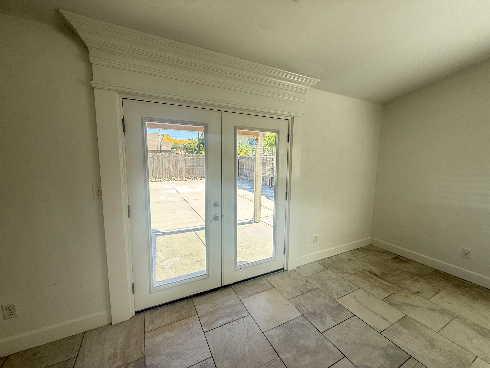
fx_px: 198
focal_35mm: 14
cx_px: 245
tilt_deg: -6.4
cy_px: 184
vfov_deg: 85.7
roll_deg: -0.1
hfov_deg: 102.1
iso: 64
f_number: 2.2
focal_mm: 2.22
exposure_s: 1/135
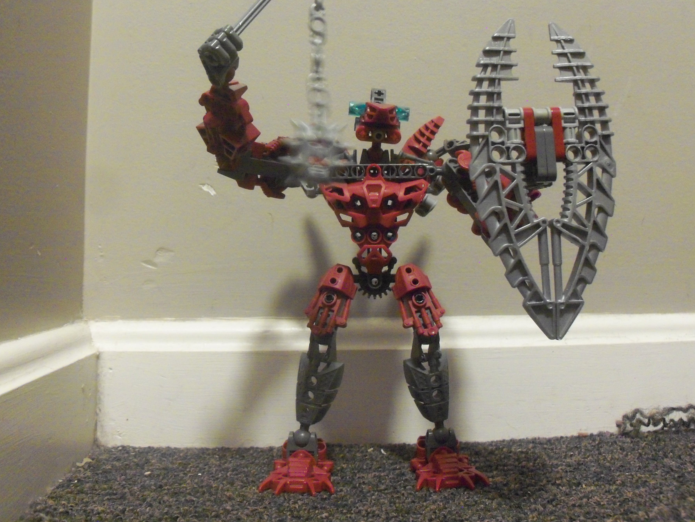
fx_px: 783
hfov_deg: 47.9
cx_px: 345
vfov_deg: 36.8
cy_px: 235
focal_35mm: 39
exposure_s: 1/2
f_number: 3
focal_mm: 6.3
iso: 400
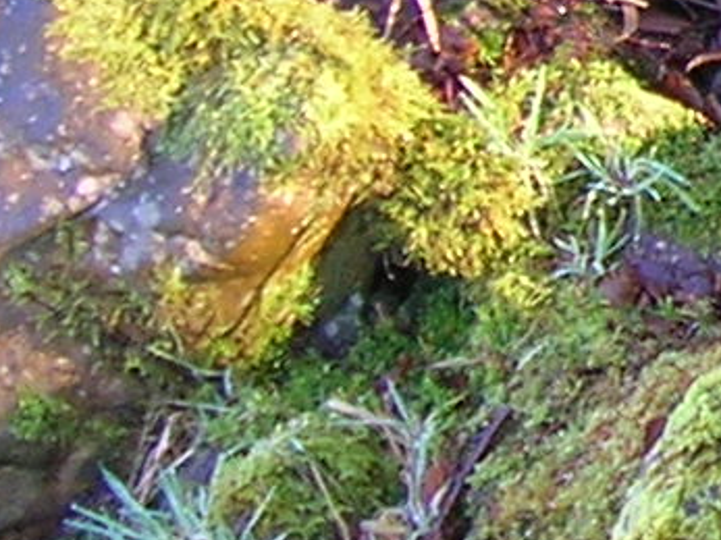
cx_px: 1986
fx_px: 4664
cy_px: -345
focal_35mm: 224
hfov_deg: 7.9
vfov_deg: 6.5
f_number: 2.9
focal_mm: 5.7
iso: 53
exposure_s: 1/30
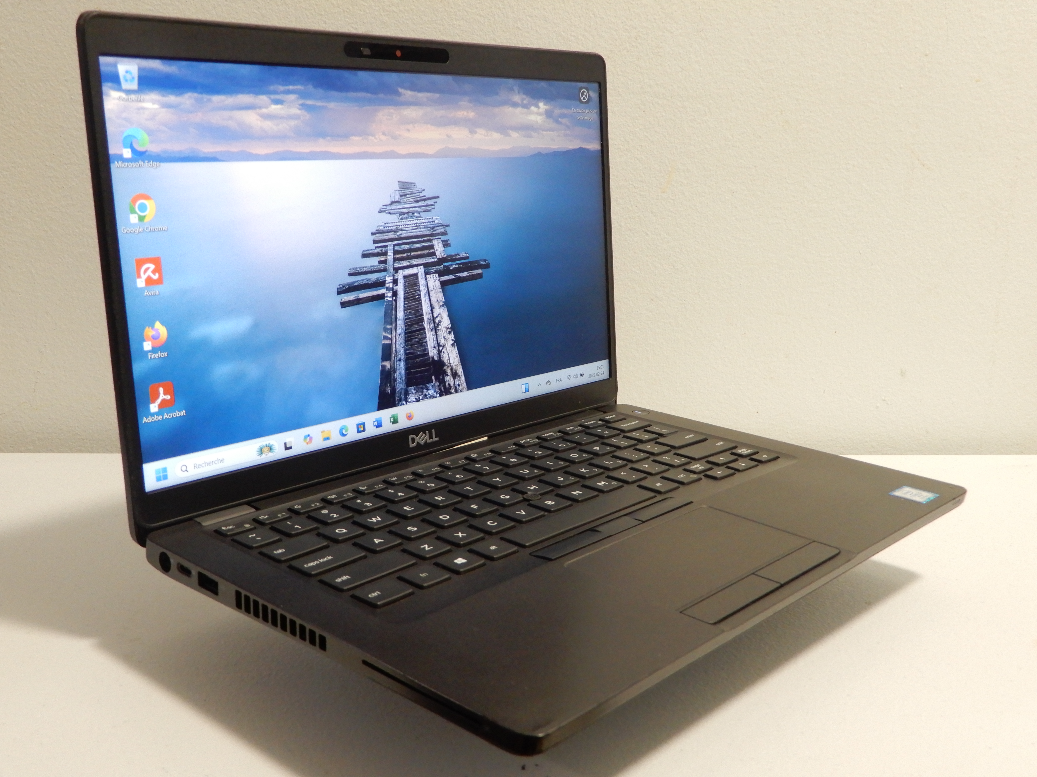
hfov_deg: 49.0
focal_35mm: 38
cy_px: 388
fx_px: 1138
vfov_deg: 37.7
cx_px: 518
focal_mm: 6.8
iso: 400
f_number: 4
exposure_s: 1/13
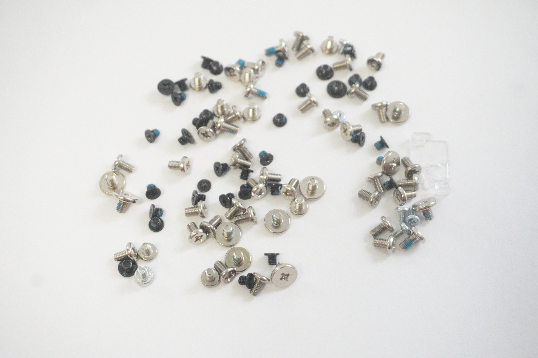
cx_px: 269
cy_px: 179
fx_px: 829
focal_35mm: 56
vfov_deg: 24.4
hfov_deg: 36.0
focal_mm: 37
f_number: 5.6
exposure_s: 1/200
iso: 5000
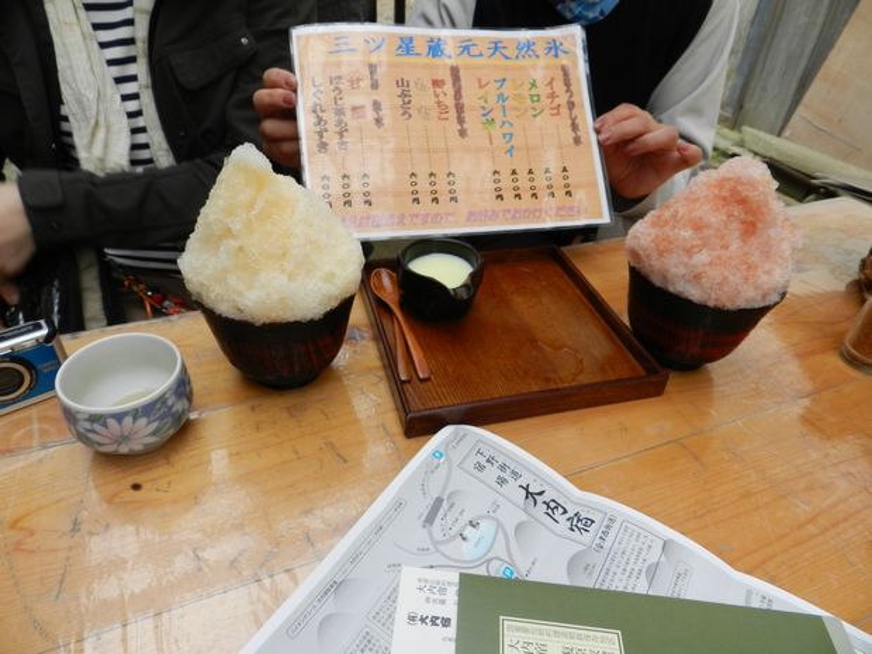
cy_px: 327
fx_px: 579
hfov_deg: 73.9
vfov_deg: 58.9
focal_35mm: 23
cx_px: 436
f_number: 3.4
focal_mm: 4
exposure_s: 1/50
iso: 160
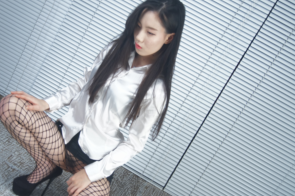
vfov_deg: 22.0
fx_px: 504
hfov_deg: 32.6
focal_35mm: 62
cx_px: 125
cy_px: 114
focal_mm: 35
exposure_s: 1/125
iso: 800
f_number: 5
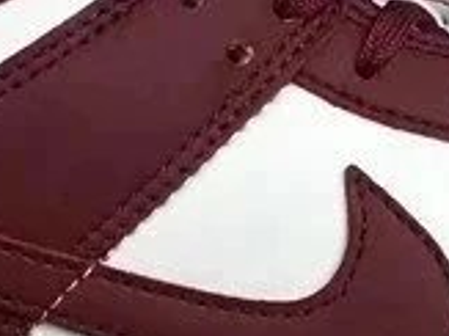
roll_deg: -0.5
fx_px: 2216
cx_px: 383
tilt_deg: -21.0
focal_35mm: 171
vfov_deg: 8.5
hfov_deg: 11.5
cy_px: 483
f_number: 2.4
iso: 25
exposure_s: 1/388
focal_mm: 3.3
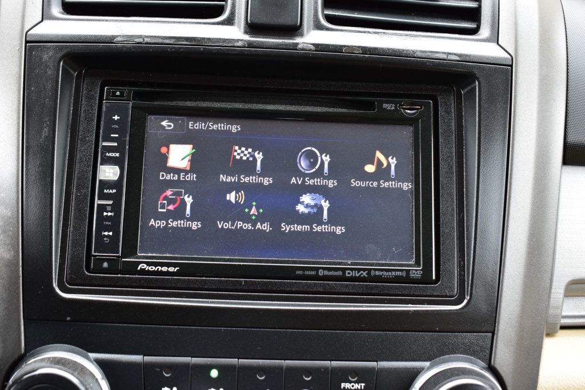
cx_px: 292
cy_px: 195
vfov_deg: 30.8
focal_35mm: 44
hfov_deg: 45.0
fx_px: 707
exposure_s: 1/25
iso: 400
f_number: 7.1
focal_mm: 29
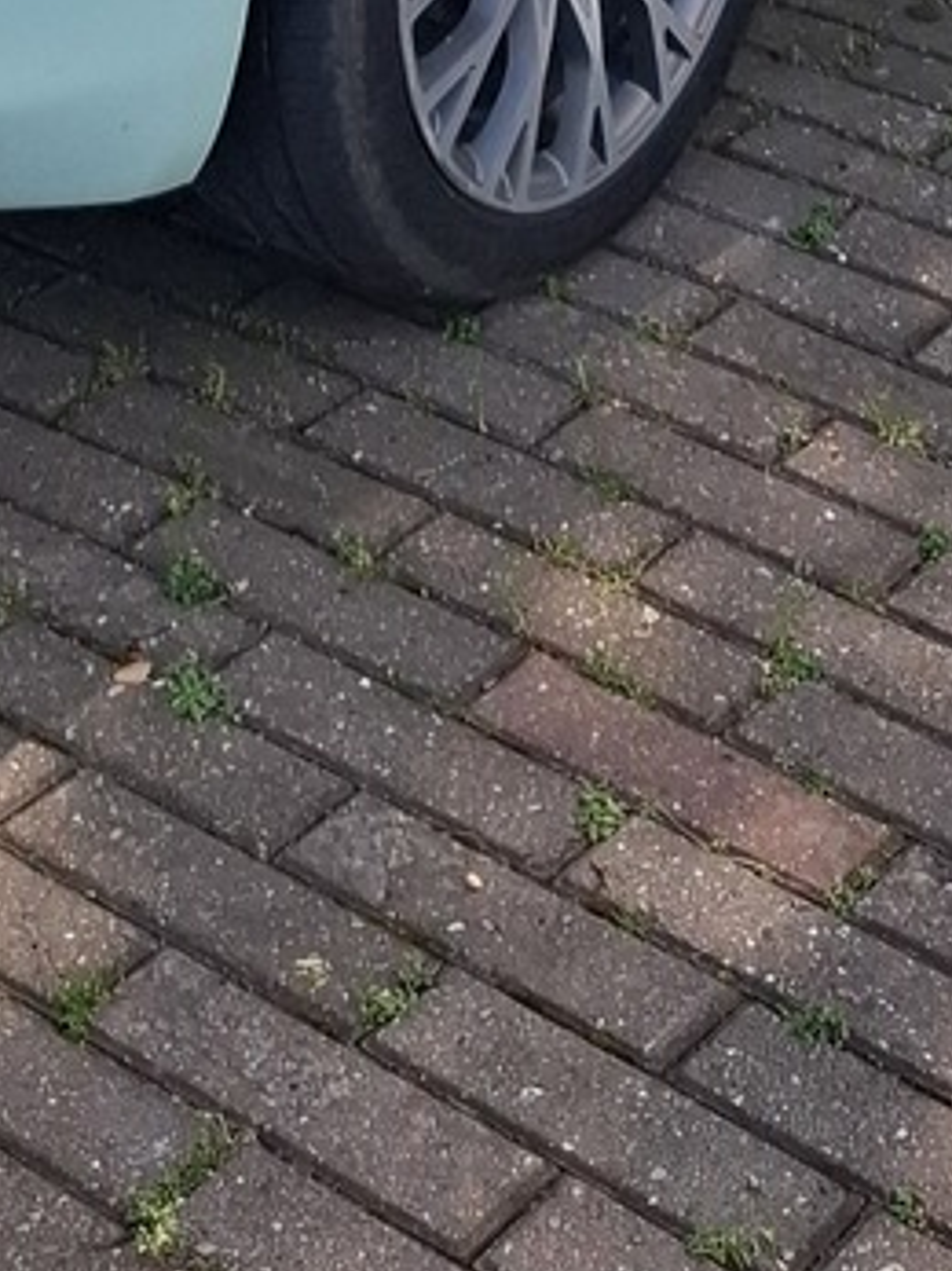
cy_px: -1238
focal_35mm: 106
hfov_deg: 13.9
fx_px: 3889
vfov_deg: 15.2
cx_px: 337
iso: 50
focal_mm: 5.54
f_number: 1.8
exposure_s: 1/1142
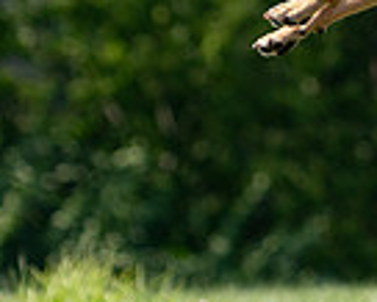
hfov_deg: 1.5
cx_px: 498
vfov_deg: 1.2
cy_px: -141
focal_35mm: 1328
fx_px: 14828
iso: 1250
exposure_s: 1/4000
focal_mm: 315
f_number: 6.3
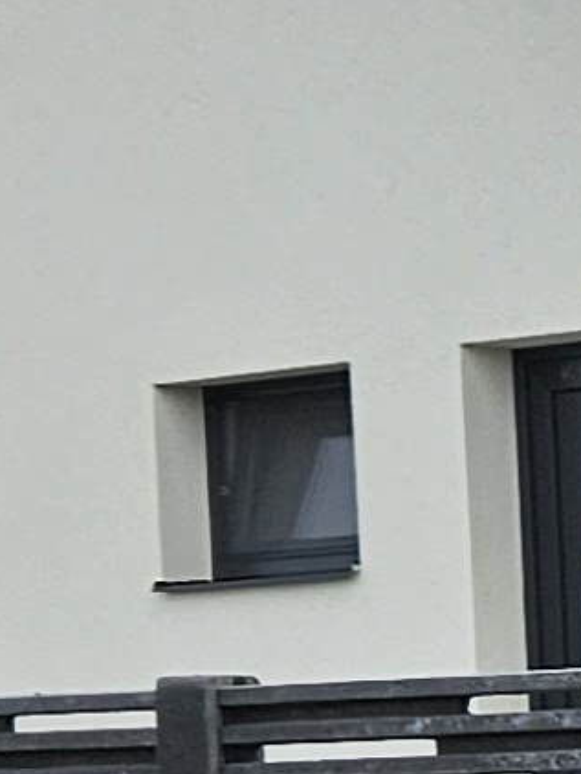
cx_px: 1574
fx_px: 4874
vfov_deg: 9.0
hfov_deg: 6.4
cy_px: 945
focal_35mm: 218
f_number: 1.8
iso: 25
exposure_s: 1/1737
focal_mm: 5.4
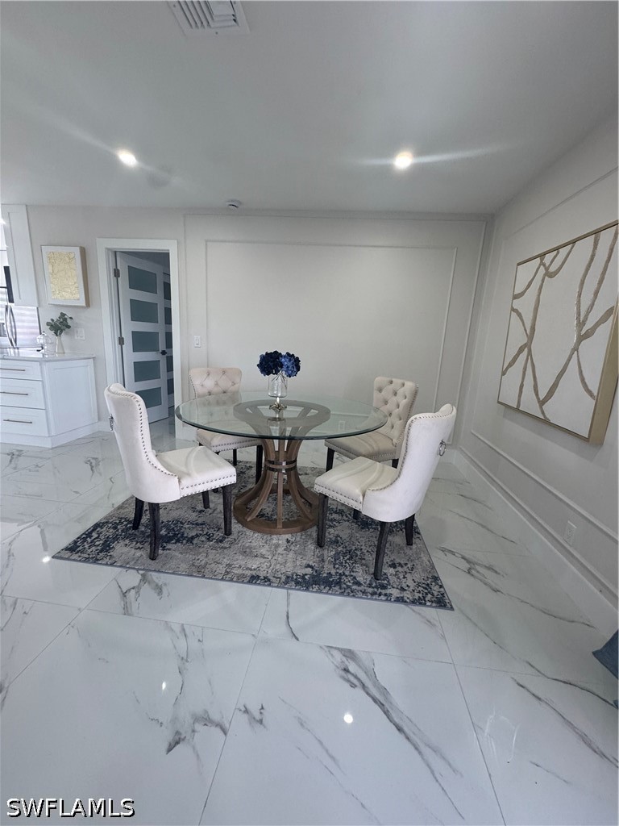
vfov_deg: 102.1
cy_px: 413
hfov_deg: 85.7
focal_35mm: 14
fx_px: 334
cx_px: 310
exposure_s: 1/120
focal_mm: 2.22
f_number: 2.2
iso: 200
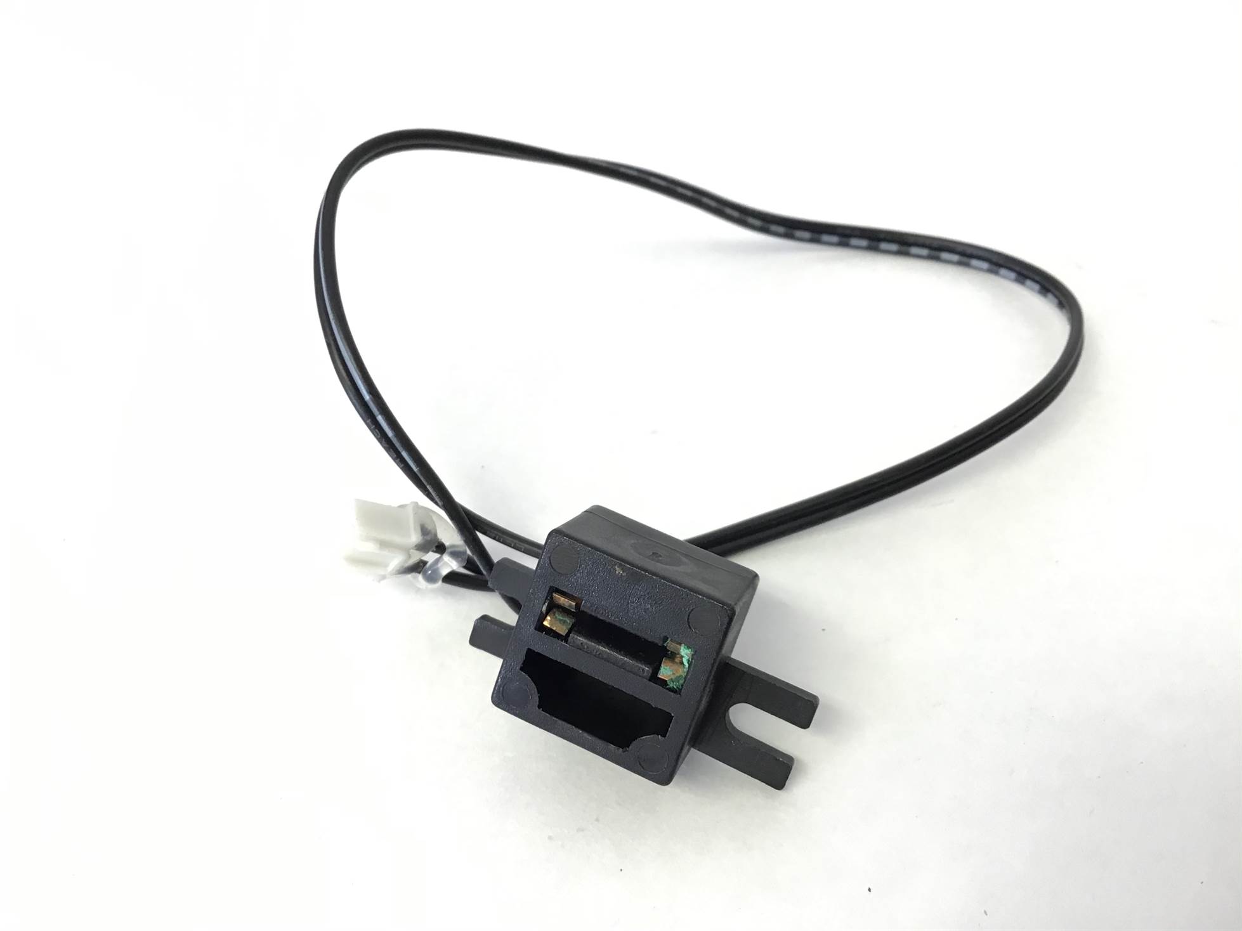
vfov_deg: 45.4
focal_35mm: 31
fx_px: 1112
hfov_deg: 58.4
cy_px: 466
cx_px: 621
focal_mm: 3.3
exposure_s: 1/30
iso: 25
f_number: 2.4
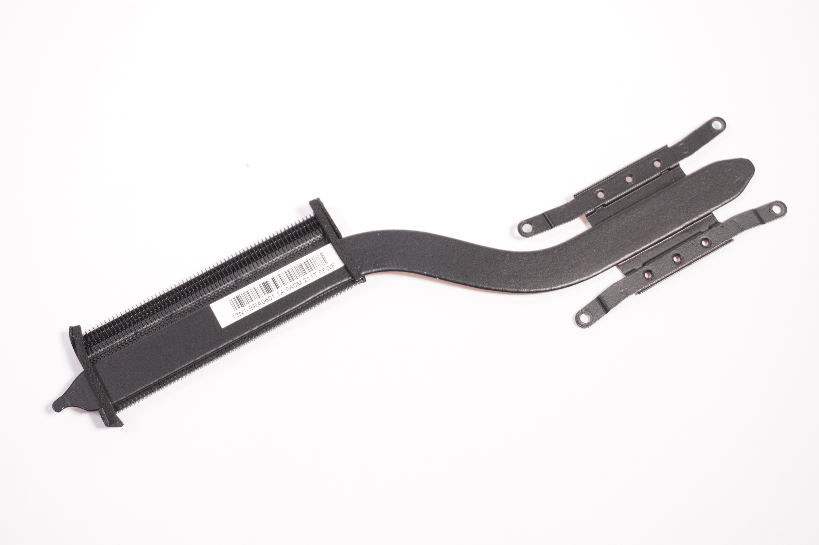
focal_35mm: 51
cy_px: 272
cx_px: 410
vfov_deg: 26.4
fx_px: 1159
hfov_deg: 38.9
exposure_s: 1/80
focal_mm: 34
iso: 500
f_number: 5.6
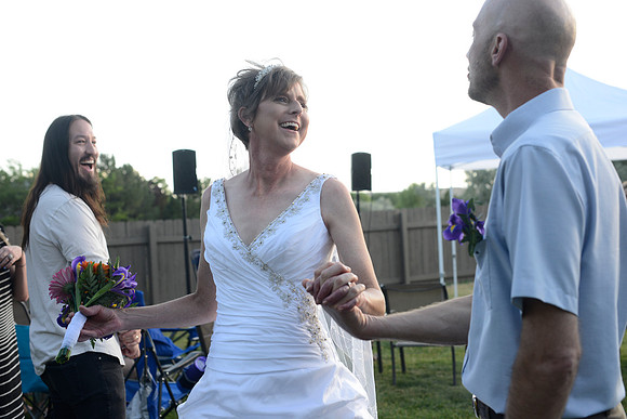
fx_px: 871
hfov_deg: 39.6
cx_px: 314
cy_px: 210
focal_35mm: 50
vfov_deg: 27.0
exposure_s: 1/250
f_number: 5
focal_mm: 50
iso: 400
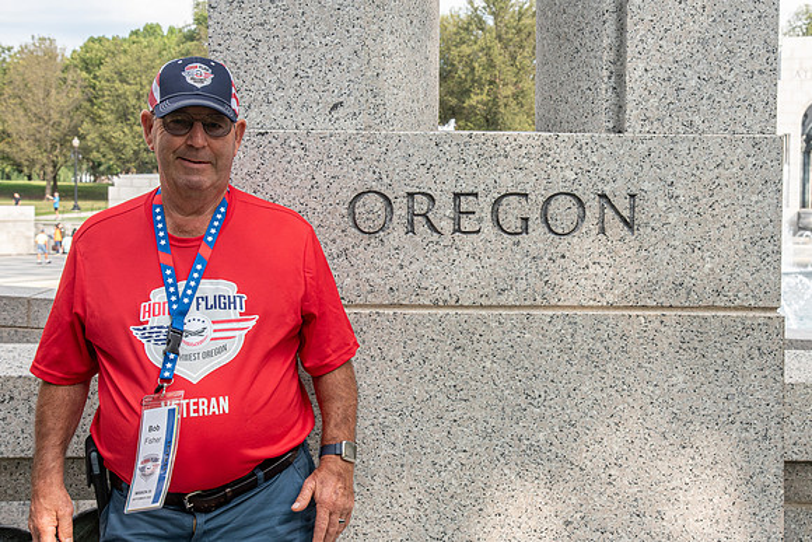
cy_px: 244
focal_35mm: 69
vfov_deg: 19.8
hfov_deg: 29.2
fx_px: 1553
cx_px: 484
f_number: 10
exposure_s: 1/160
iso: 250
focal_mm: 52
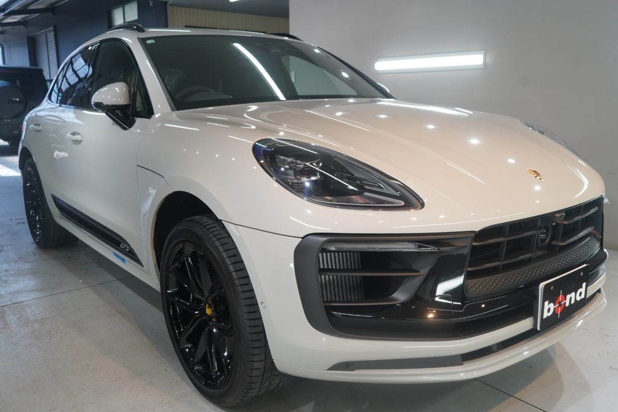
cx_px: 309
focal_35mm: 31
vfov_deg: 42.3
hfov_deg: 60.3
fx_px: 532
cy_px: 206
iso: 1000
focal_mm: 31
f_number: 4.5
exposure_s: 1/160
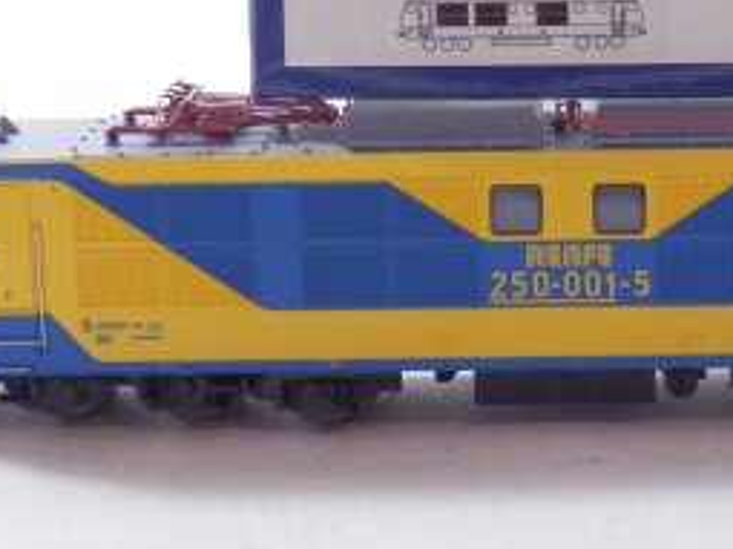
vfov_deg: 13.9
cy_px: 129
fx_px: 2244
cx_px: 595
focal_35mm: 106
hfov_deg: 18.4
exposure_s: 1/160
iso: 1000
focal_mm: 8
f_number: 3.8
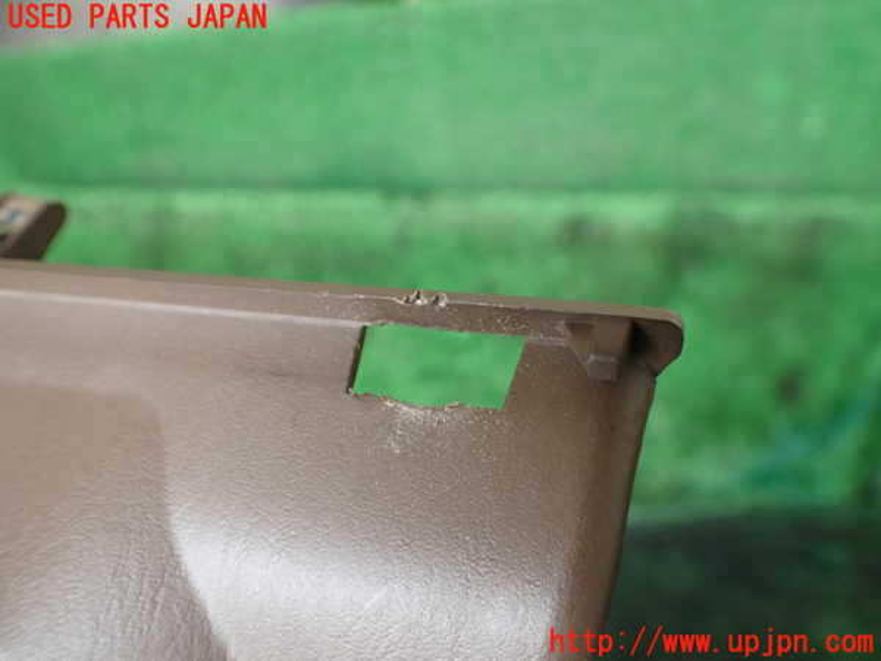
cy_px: 330
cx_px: 440
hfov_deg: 60.0
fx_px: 764
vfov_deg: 46.8
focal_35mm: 30
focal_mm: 5.4
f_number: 2.3
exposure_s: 1/125
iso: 200
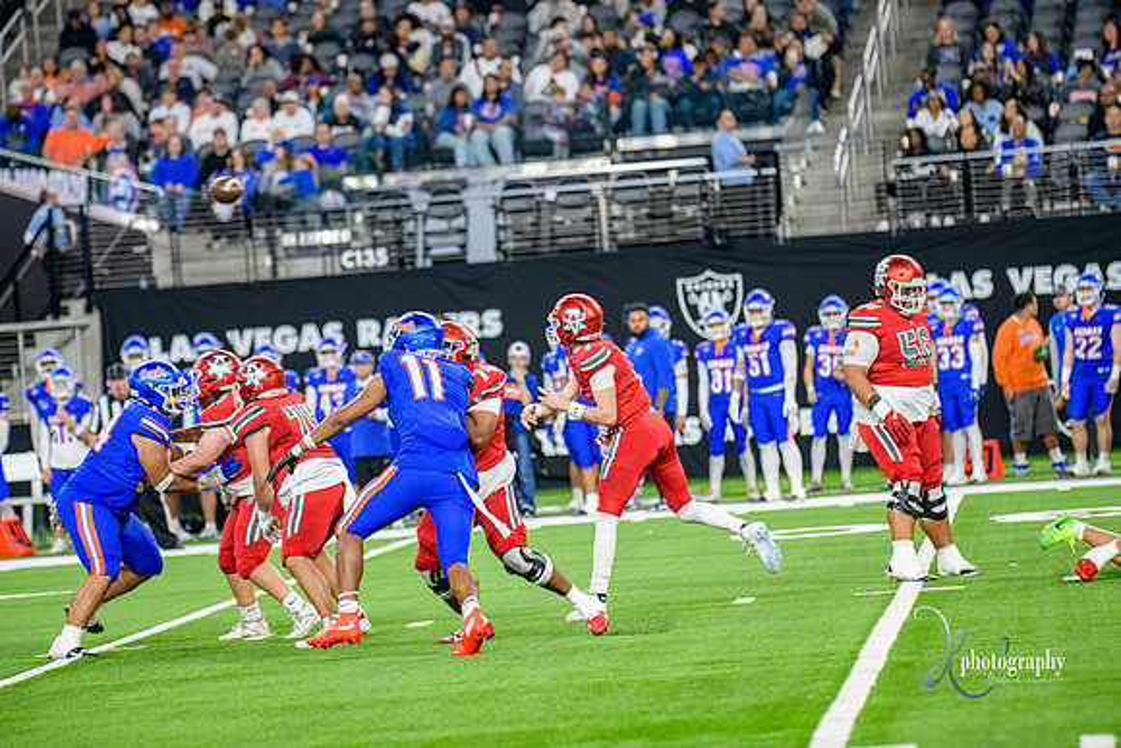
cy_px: 374
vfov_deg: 7.0
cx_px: 560
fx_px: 6073
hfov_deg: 10.5
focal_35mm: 195
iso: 1000
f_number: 2.8
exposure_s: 1/400
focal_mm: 195
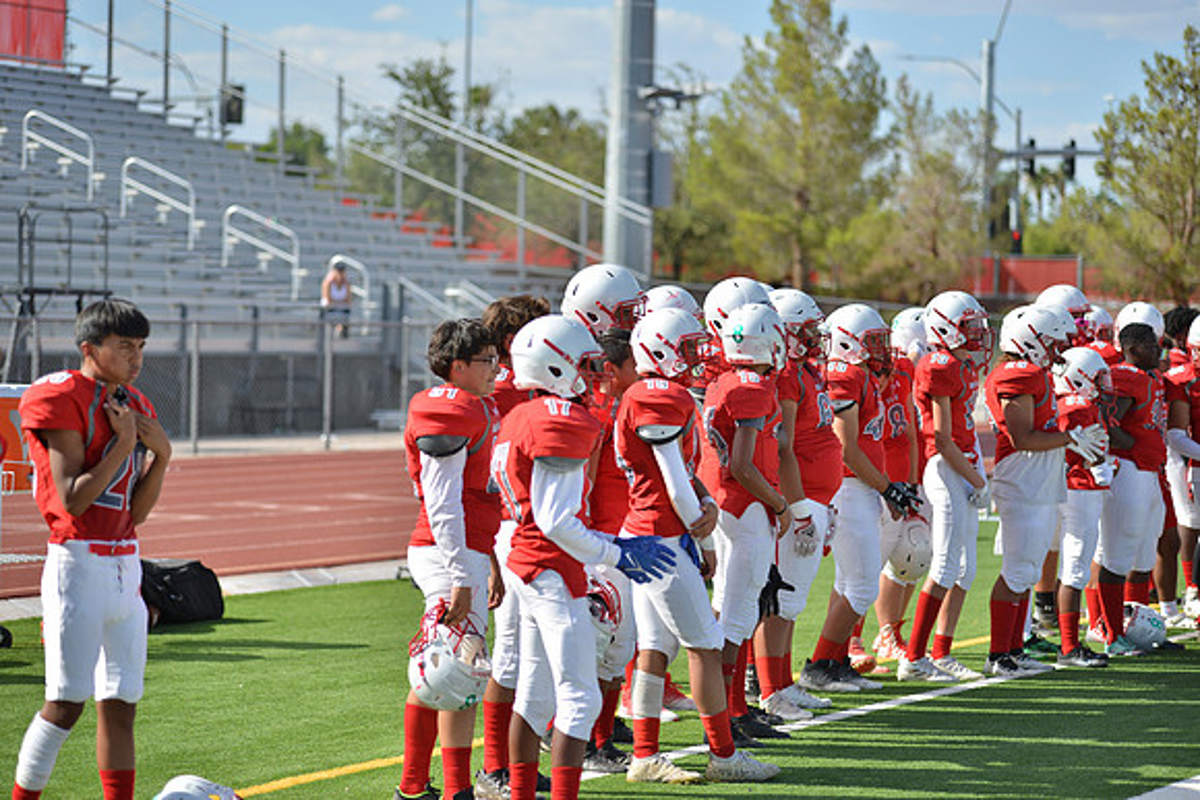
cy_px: 400
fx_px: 3667
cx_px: 600
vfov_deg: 12.5
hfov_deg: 18.6
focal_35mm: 110
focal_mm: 110
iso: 100
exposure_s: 1/1600
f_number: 2.8
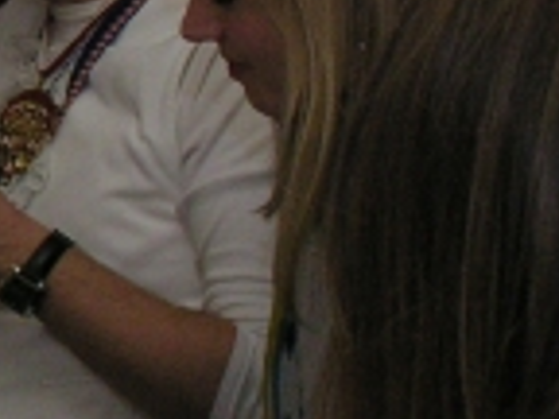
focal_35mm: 194
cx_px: -493
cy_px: 140
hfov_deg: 9.6
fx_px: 3133
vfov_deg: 7.7
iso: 200
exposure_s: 1/60.1
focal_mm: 8.9
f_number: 4
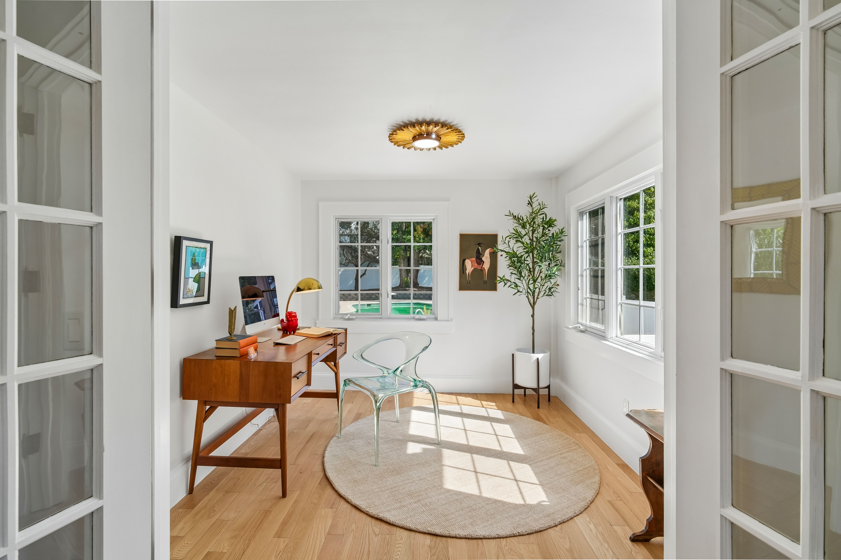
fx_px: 374
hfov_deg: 96.7
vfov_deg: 73.7
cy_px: 280
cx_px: 420
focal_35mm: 16
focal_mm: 16
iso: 400
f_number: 8
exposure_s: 1/125
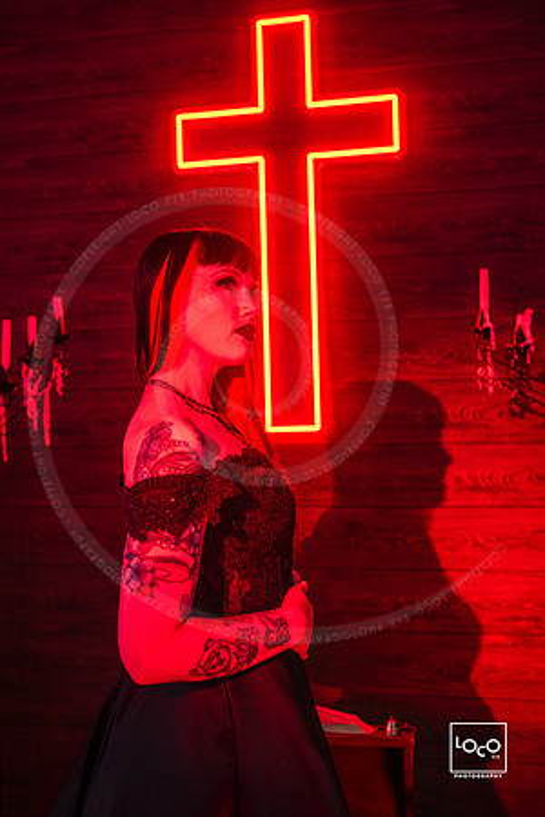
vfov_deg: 47.4
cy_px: 408
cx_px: 272
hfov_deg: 32.6
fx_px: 931
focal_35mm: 41
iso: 1000
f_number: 3.2
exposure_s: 1/100
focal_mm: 41
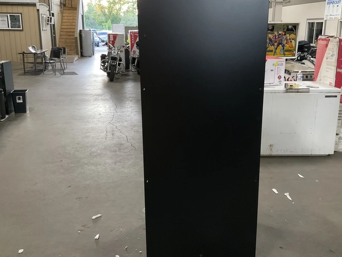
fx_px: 346
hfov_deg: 52.5
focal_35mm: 35
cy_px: 117
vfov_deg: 40.7
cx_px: 191
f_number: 1.8
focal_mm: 3
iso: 250
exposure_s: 1/60
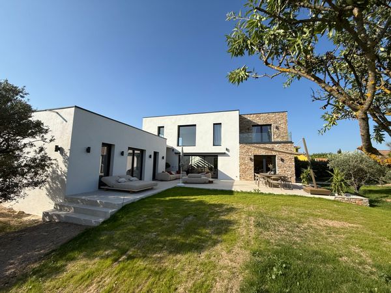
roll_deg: -1.2
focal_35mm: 14
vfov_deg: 85.7
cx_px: 196
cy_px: 146
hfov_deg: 102.1
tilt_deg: +7.7
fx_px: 158
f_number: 2.2
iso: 50
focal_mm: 2.22
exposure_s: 1/2320
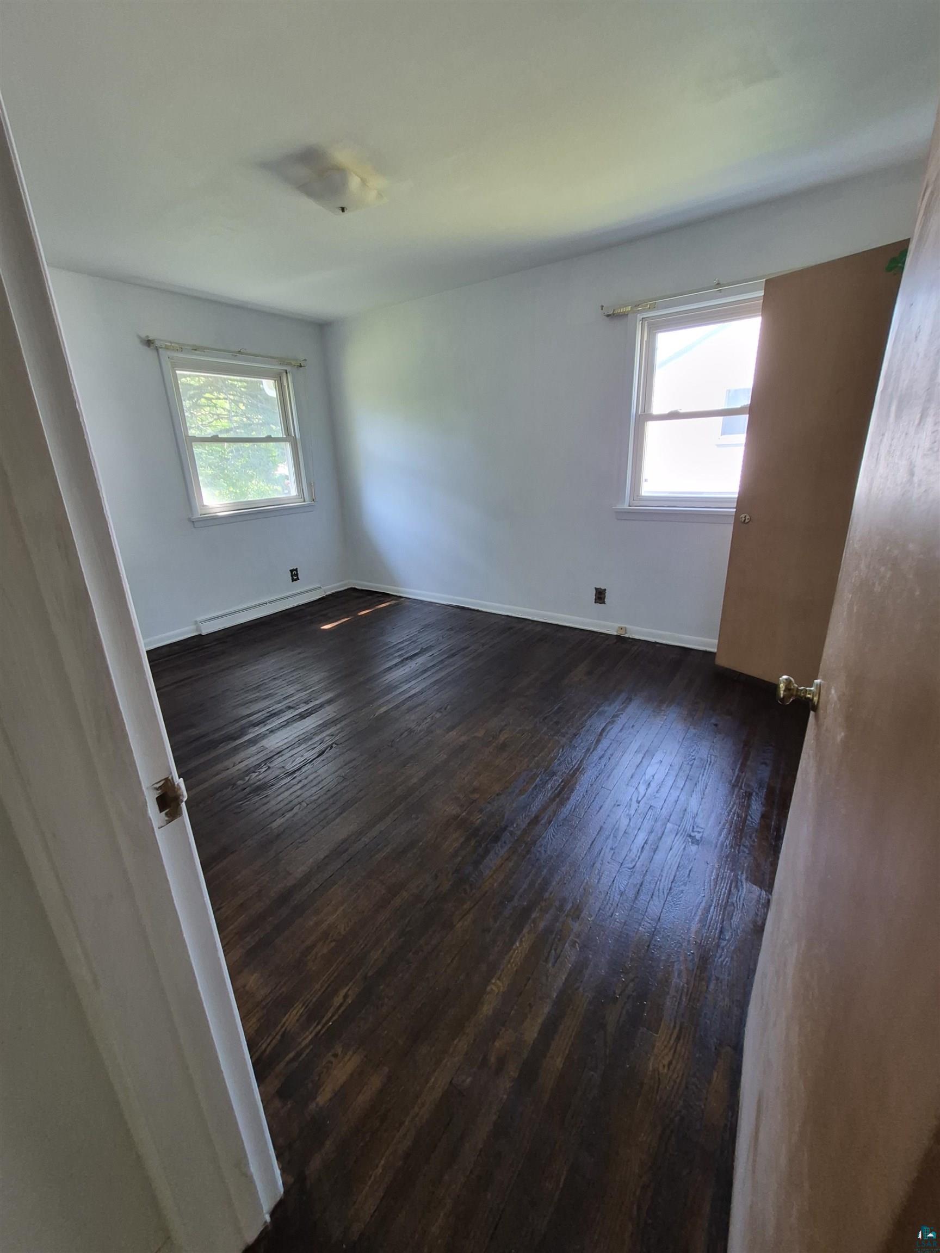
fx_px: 471
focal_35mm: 13
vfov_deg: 106.2
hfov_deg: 89.9
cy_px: 626
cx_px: 470
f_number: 2.2
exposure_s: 1/60
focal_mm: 1.74
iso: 250
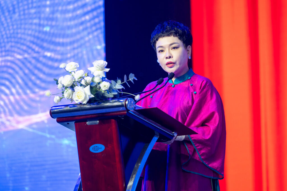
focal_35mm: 240
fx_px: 1913
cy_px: 96
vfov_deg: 5.7
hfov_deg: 8.6
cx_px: 144
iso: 360
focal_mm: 160
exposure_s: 1/125
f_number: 2.8
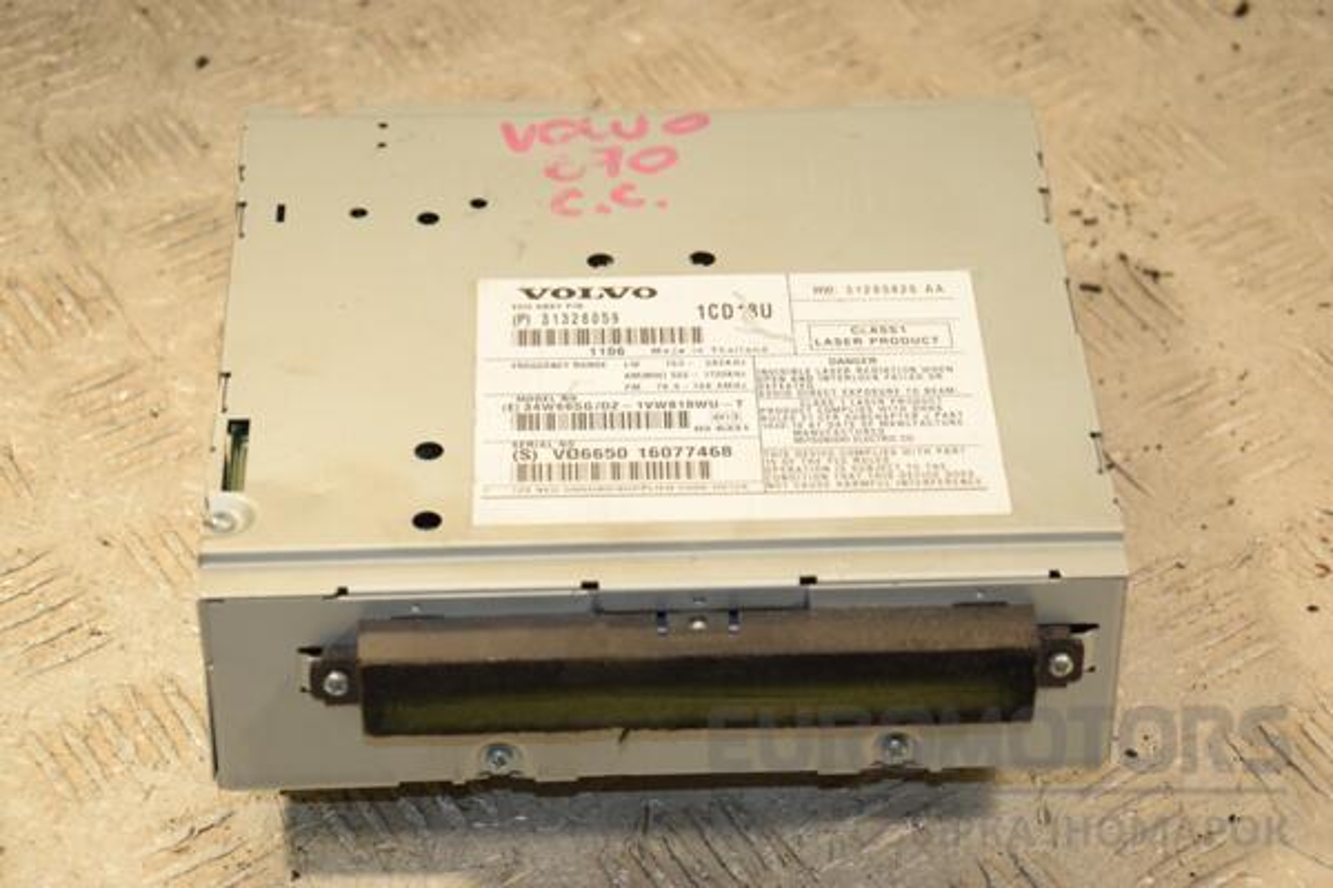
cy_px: 444
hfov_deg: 20.6
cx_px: 666
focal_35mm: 99
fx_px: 3665
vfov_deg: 13.8
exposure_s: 1/200
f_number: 6.3
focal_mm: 66
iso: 800
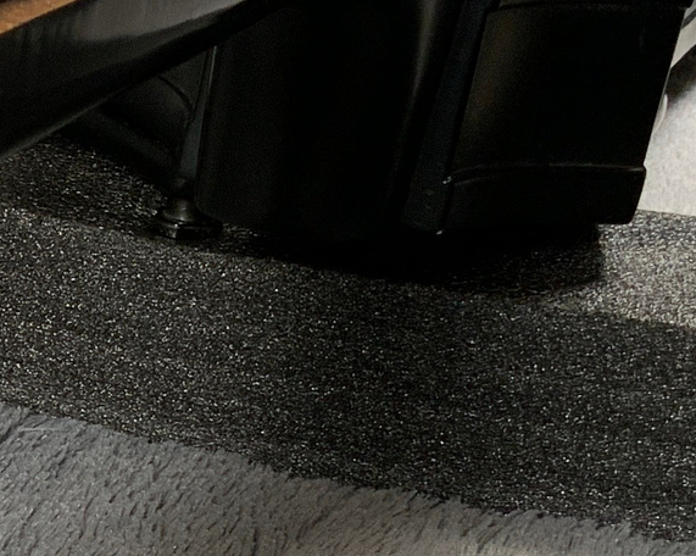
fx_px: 2614
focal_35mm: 127
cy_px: 512
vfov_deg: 12.0
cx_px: -280
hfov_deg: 14.4
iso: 64
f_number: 1.8
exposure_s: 1/78
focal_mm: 3
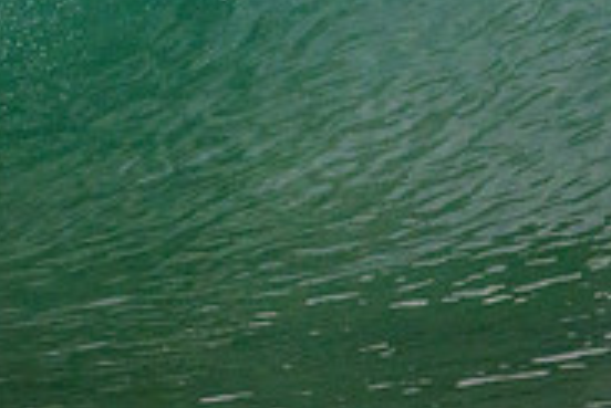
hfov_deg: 0.6
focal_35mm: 3215
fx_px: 54607
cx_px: -301
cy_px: -319
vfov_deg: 0.4
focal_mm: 800
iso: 1600
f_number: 11
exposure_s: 1/2000
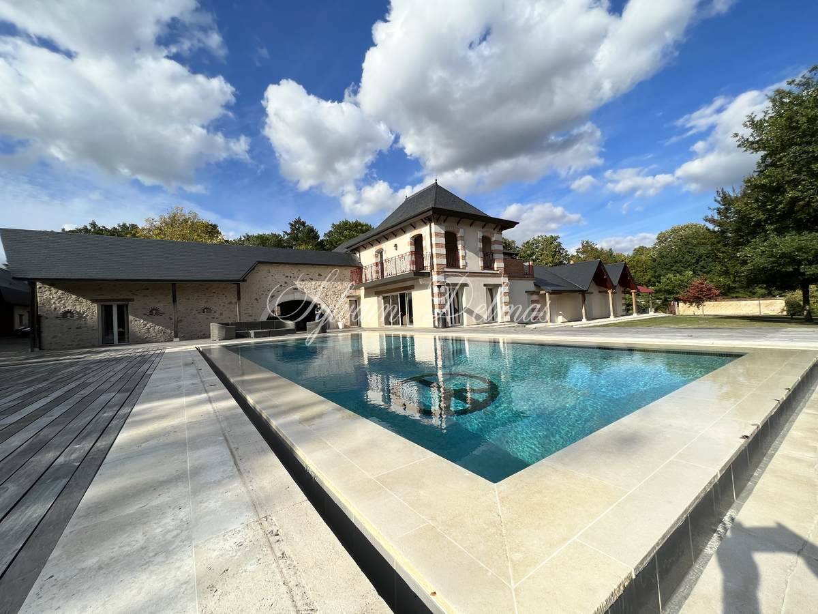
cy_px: 307
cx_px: 409
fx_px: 307
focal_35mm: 13
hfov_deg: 106.2
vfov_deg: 89.9
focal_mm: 1.57
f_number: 1.8
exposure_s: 1/1754
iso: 32
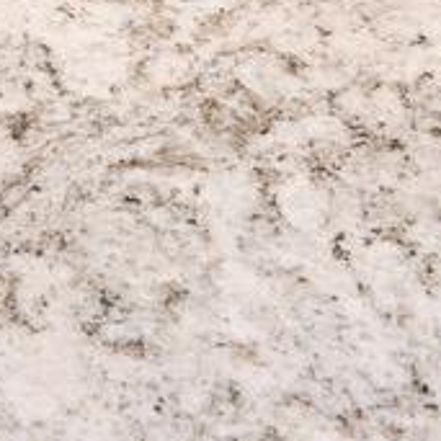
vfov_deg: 8.8
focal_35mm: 163
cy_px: -896
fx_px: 2349
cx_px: -511
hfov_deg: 9.8
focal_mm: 16
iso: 1250
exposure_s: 1/30
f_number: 8
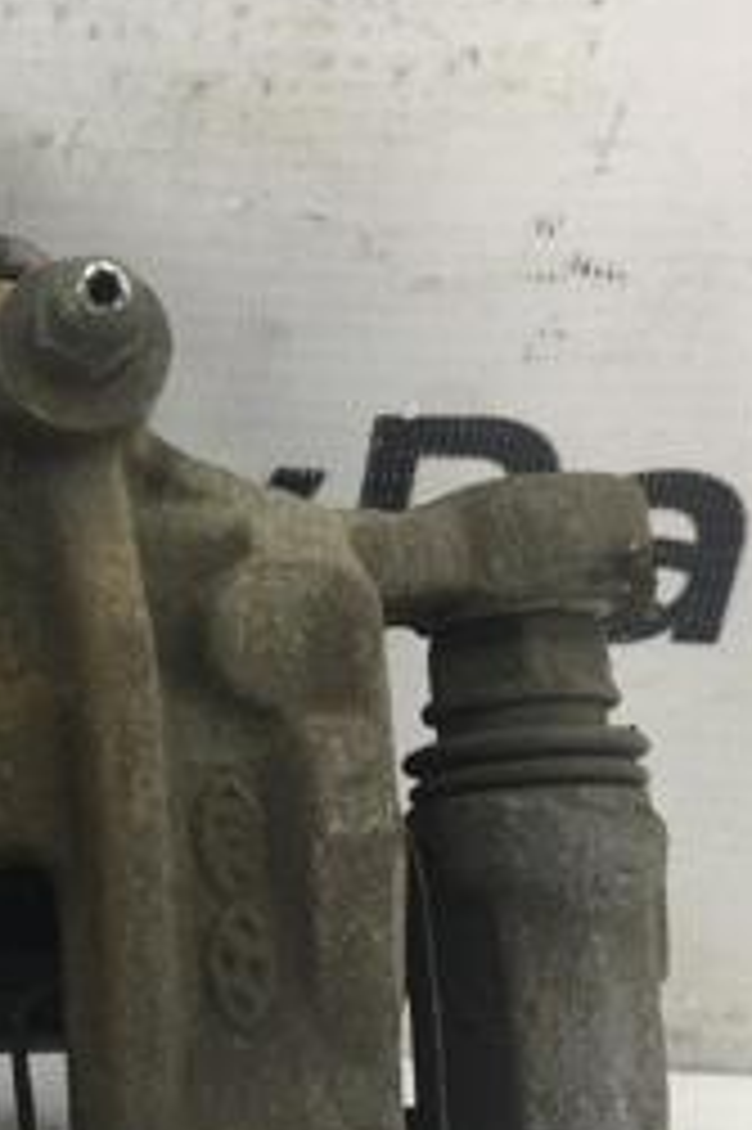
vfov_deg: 26.0
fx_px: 2416
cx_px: -234
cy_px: 833
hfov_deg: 16.7
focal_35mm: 77
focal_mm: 4.15
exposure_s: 1/50
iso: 32
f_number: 2.2
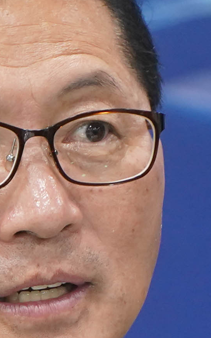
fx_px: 11611
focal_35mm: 1262
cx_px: -36
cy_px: 522
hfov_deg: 1.0
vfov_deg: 1.7
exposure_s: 1/160
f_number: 4
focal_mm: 180
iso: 1600
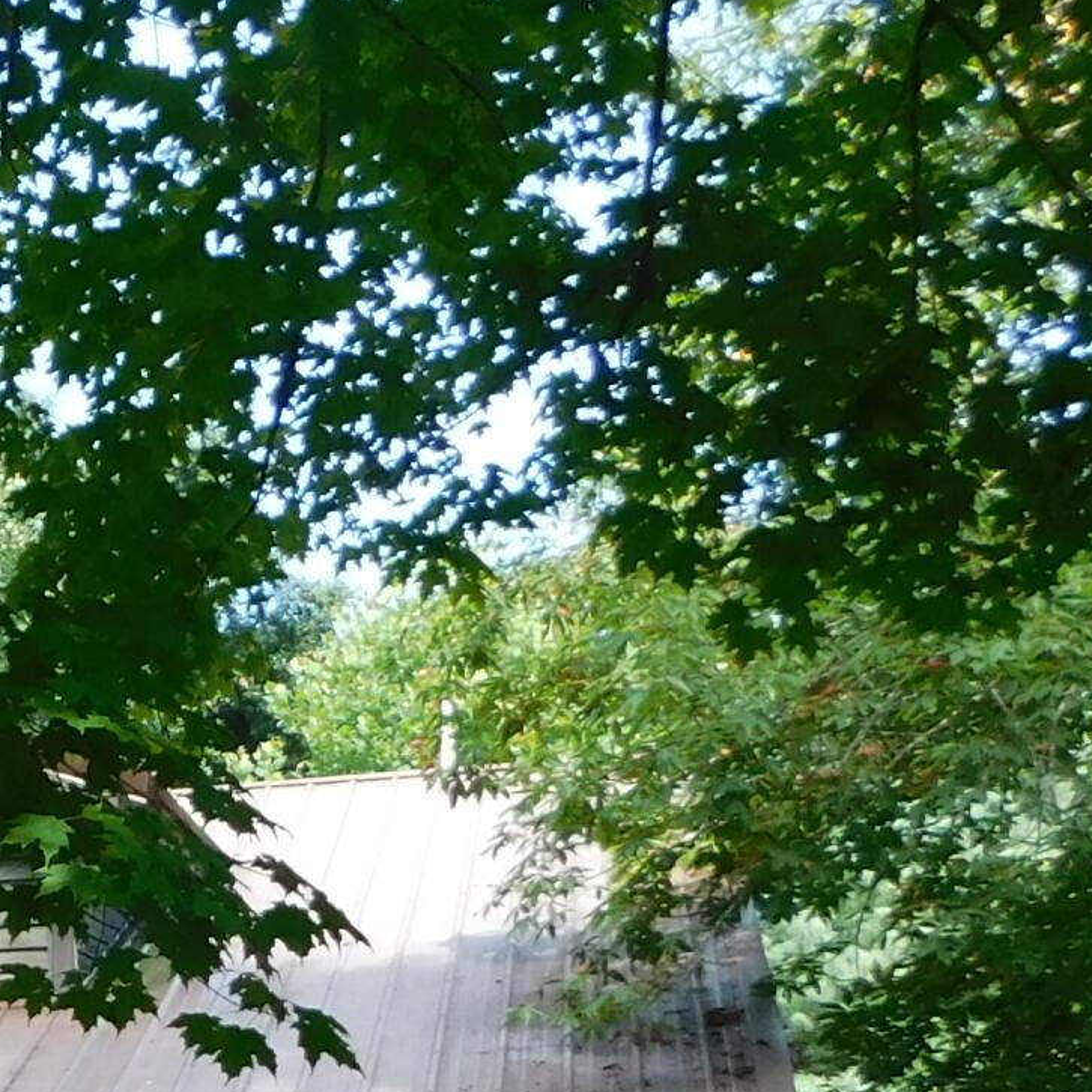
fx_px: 2998
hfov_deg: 16.9
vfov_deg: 19.4
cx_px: -896
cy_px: 1325
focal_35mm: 84
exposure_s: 1/200
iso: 125
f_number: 3
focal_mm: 4
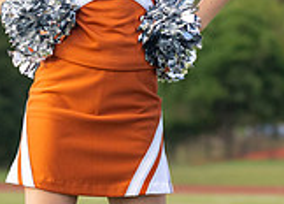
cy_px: 120
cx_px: 82
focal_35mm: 340
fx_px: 2745
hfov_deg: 5.9
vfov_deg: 4.2
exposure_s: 1/3200
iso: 400
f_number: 2.8
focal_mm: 70
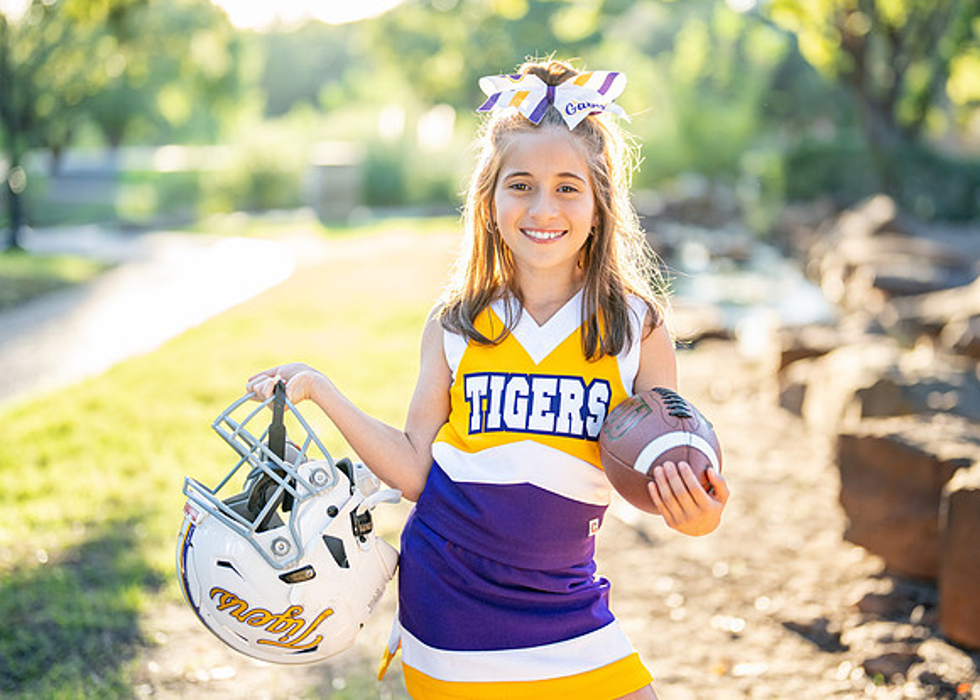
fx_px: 1659
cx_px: 534
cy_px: 334
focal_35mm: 60
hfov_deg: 32.9
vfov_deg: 23.8
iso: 250
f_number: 1.2
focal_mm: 50
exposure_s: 1/800
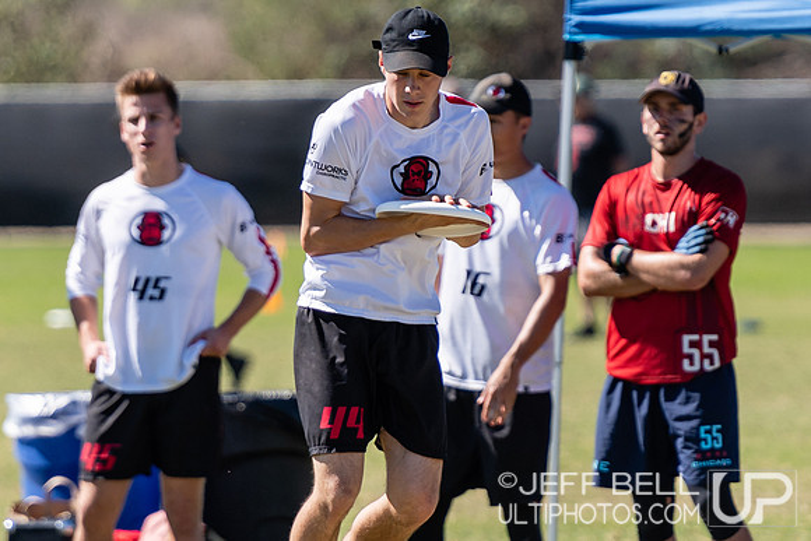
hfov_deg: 3.1
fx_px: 15196
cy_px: 302
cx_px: 441
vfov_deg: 2.0
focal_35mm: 674
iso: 100
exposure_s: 1/2000
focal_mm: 200
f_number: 2.8
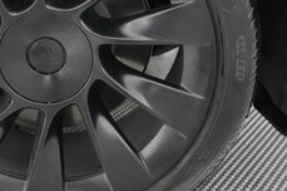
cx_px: 75
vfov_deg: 18.8
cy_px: -3
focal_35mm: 70
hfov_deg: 28.5
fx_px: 557
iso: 8000
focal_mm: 25
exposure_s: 1/250
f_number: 2.8
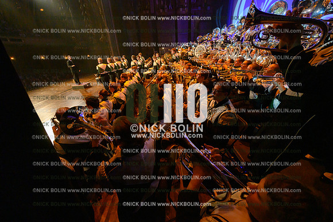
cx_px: 166
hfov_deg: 104.2
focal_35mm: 14
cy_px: 111
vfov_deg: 81.2
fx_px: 130
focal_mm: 14
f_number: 5
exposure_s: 1/320
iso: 8000
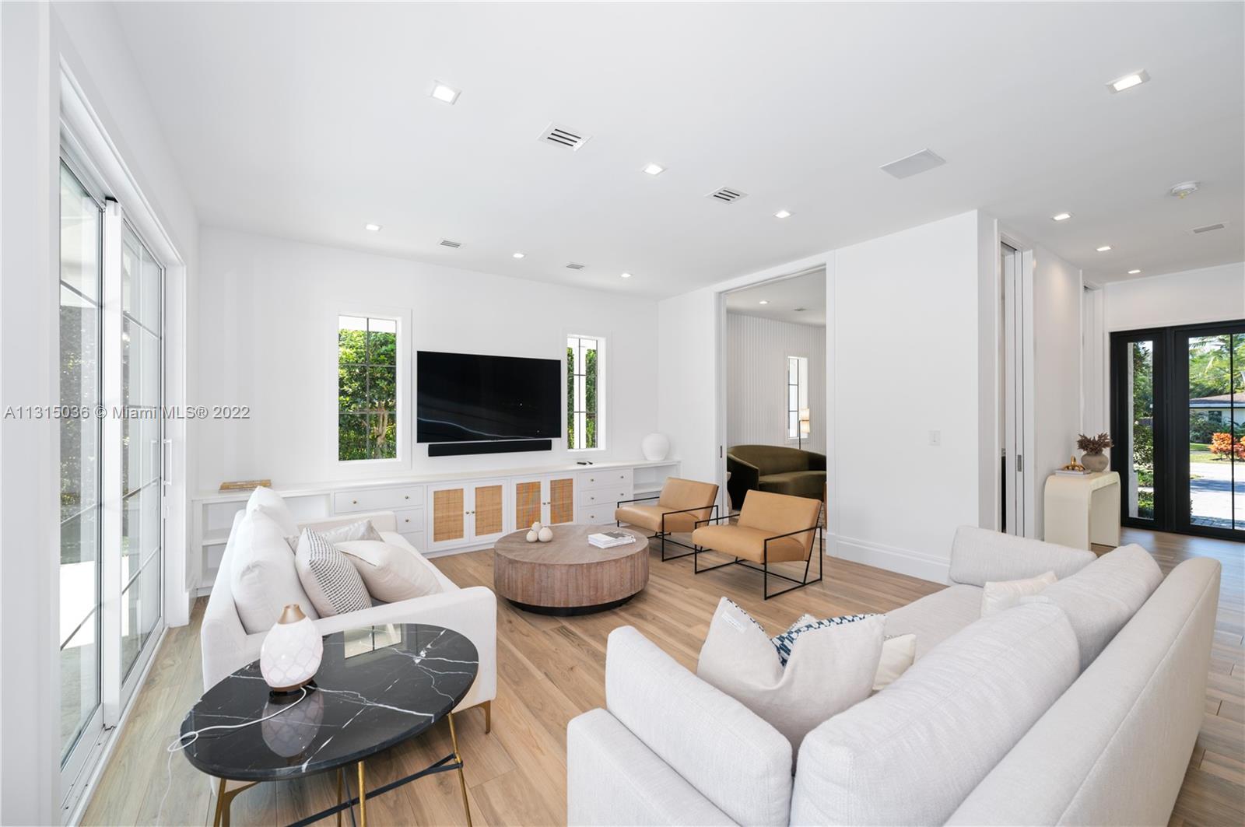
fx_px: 484
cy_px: 414
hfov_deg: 104.3
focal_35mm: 14
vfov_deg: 81.1
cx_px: 622
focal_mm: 14
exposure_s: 1/10
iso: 100
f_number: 5.6
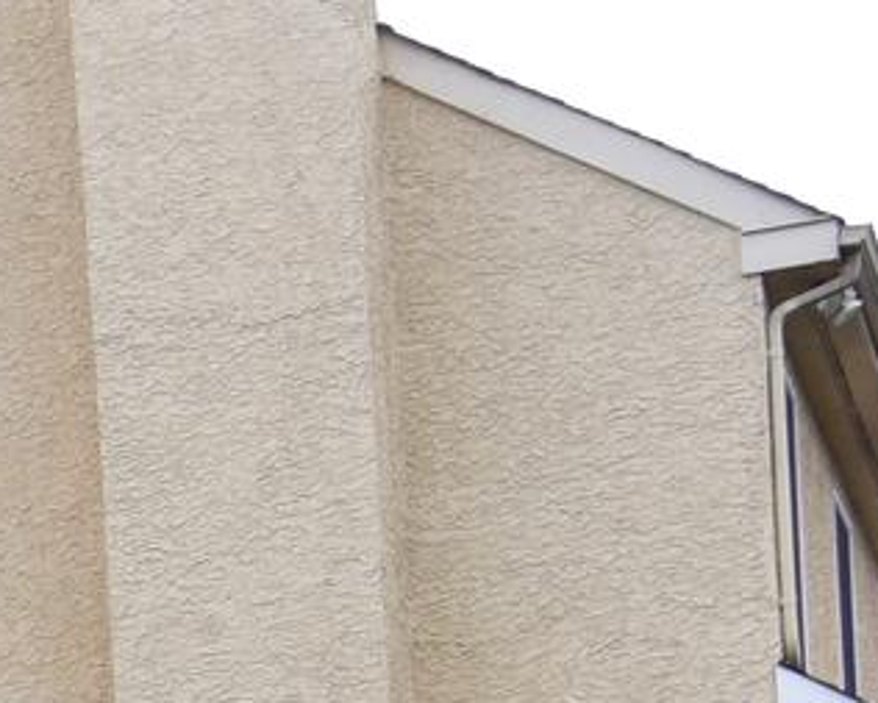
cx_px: -1792
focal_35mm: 213
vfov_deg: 6.8
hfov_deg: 7.8
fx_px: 5537
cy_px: 1849
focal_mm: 35
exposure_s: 1/320
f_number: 9
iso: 400
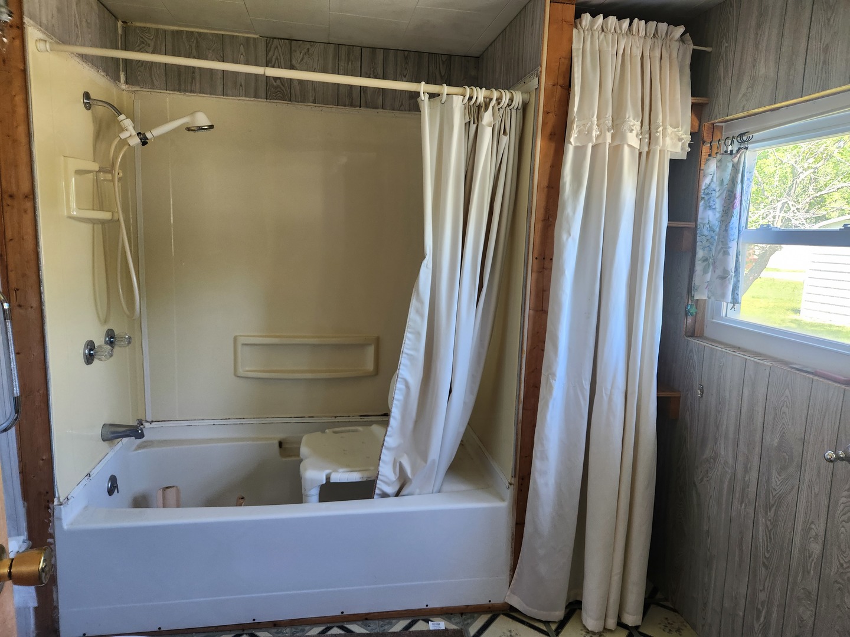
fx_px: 565
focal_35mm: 23
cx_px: 425
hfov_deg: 73.9
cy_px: 318
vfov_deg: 58.9
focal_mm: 5.4
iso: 160
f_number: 1.8
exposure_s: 1/120
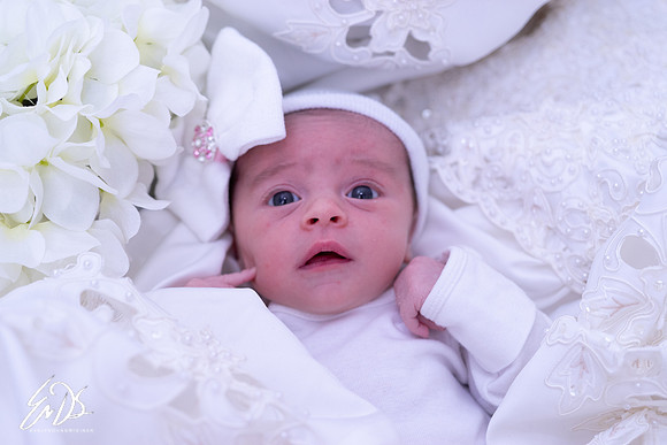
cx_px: 334
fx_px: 927
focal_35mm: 50
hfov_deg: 39.6
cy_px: 222
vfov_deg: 27.0
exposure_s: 1/90
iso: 1000
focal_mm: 50
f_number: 3.5
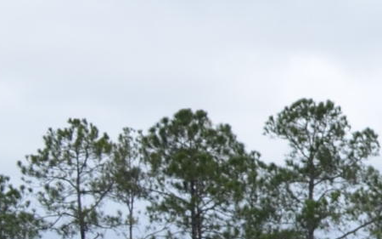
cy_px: 532
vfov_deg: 5.7
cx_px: 1153
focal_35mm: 224
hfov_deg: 8.0
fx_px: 2331
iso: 200
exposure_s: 1/250
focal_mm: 22
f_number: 8
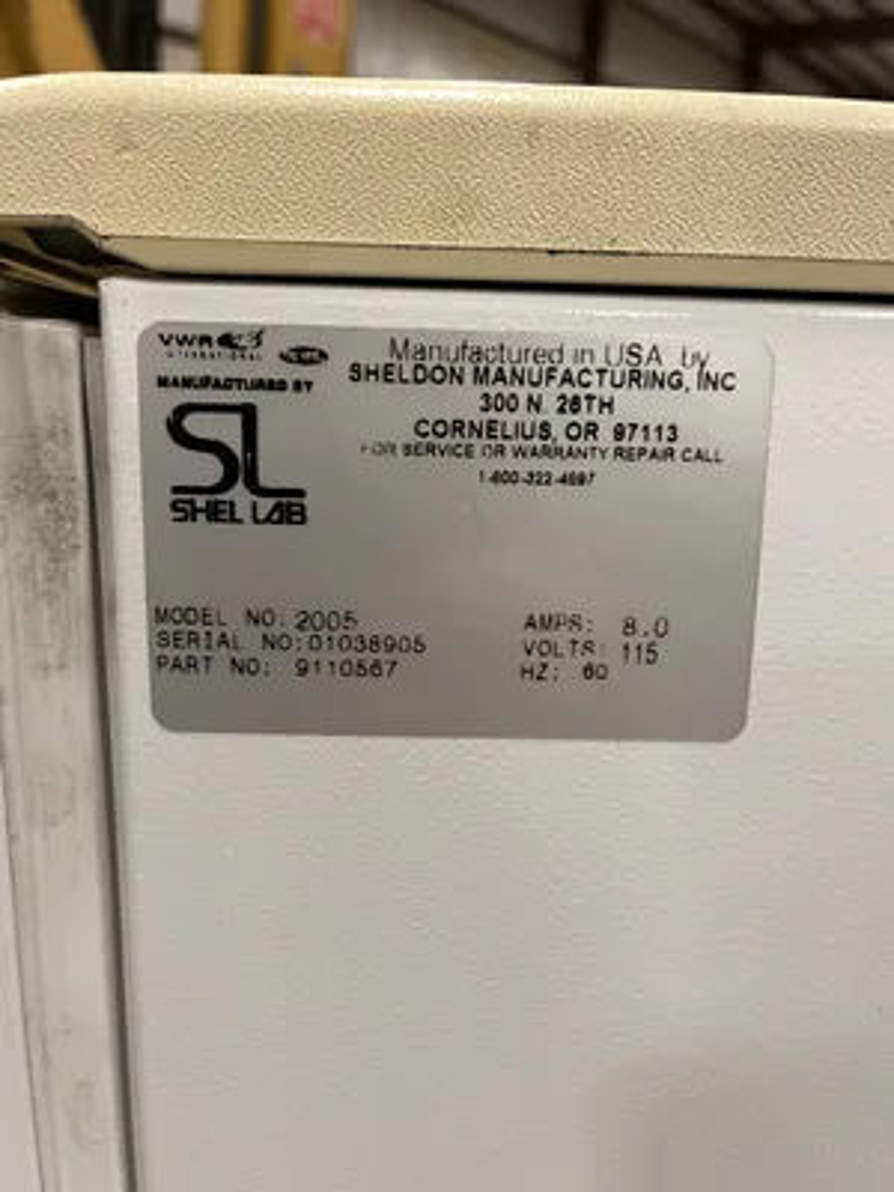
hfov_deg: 53.1
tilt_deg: -13.1
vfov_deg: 67.3
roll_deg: -0.8
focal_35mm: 26
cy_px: 596
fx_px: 895
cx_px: 447
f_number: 1.6
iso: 320
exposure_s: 1/60
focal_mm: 4.2
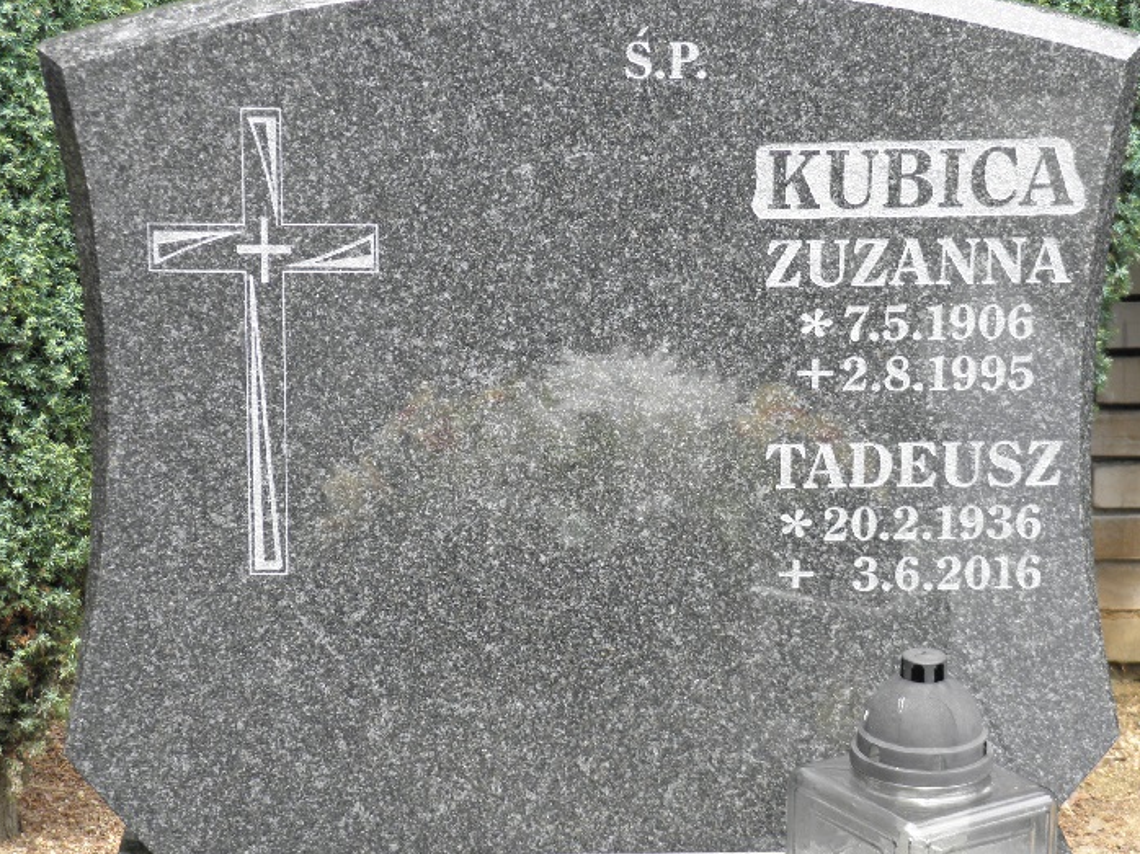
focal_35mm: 88
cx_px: 608
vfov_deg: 16.8
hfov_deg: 22.3
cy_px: 437
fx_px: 2897
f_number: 4.4
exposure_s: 1/80
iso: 100
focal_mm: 14.3
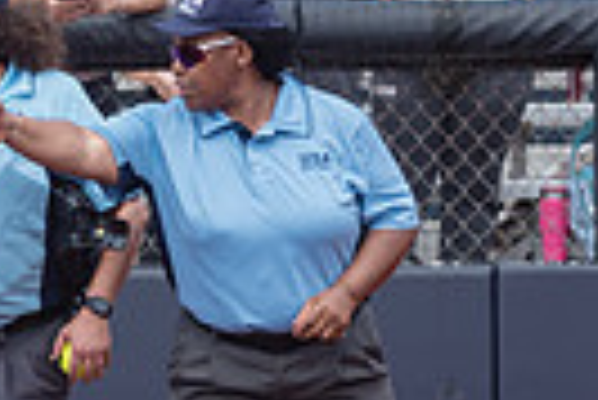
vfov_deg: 1.9
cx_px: -135
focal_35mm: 743
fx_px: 12355
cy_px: 236
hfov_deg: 2.8
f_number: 4.5
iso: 400
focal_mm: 170
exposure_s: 1/1000
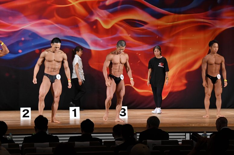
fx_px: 955
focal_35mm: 147
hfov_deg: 14.0
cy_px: 78
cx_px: 117
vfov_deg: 9.3
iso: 3200
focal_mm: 98
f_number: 5.6
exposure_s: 1/400
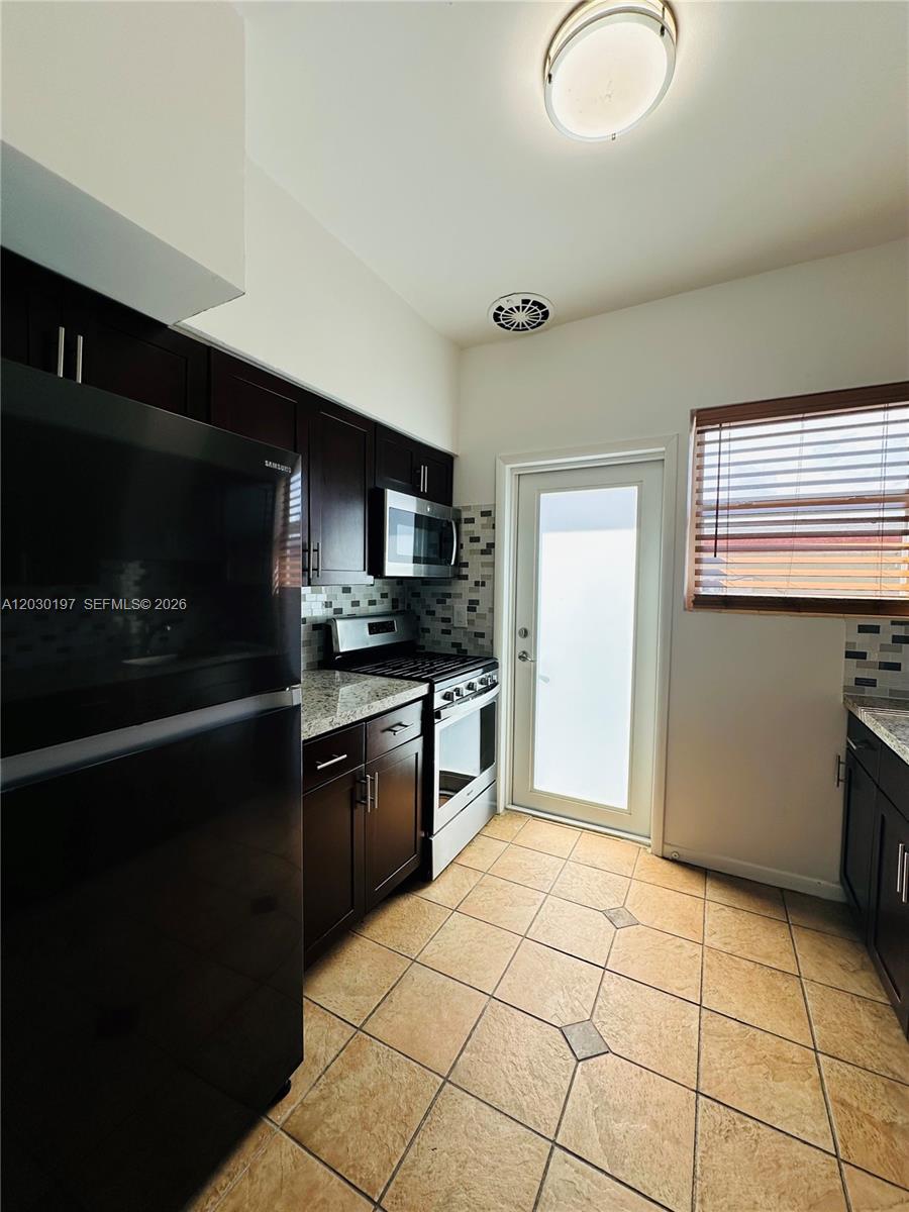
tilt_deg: -2.0
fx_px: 490
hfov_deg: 85.7
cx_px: 454
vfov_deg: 102.1
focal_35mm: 14
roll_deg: -1.6
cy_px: 606
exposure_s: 1/360
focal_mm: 2.22
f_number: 2.2
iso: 40
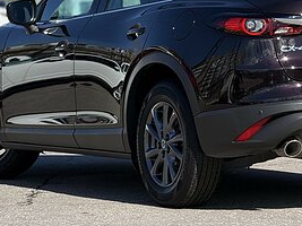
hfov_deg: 8.0
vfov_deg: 6.0
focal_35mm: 246
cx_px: 215
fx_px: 2145
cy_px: 70
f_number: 2.8
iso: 50
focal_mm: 15.66
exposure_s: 1/1342
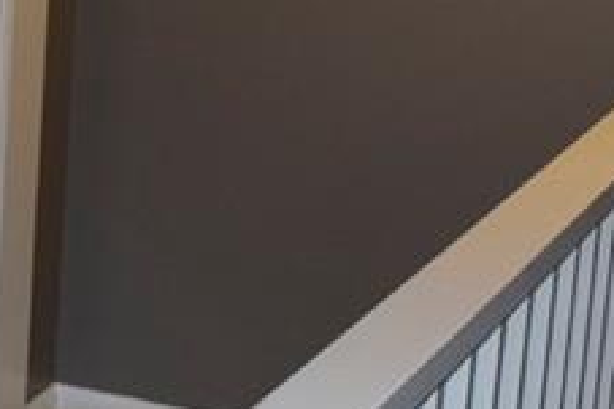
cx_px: 68
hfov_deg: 16.6
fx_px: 2079
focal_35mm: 122
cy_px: 50
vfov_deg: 11.2
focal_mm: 18
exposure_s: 1/100
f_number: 5
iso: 800
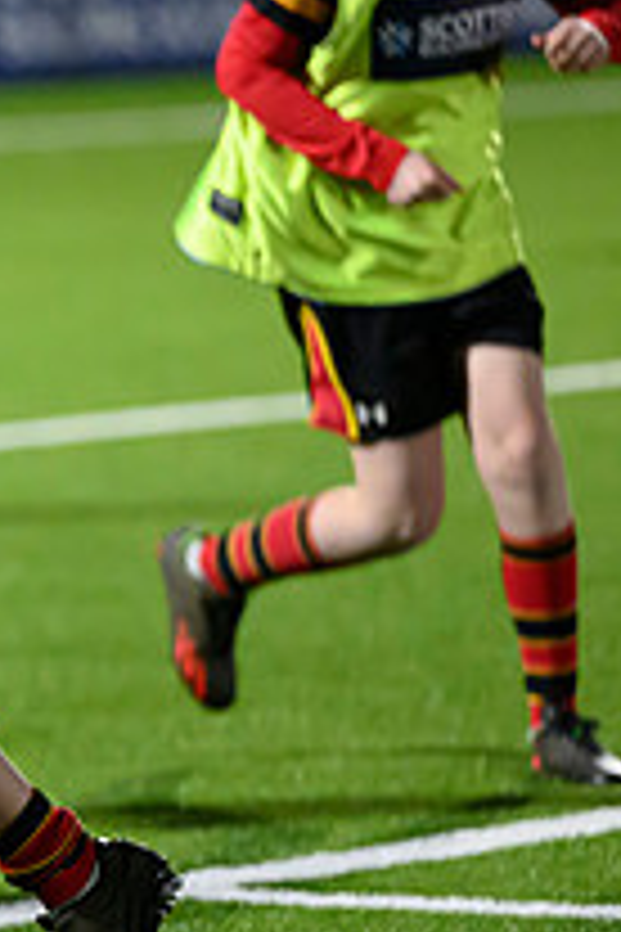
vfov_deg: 3.7
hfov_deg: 2.4
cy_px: 498
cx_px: -590
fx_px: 14515
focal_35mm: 561
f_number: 3.2
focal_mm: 200
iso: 6400
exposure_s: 1/1000
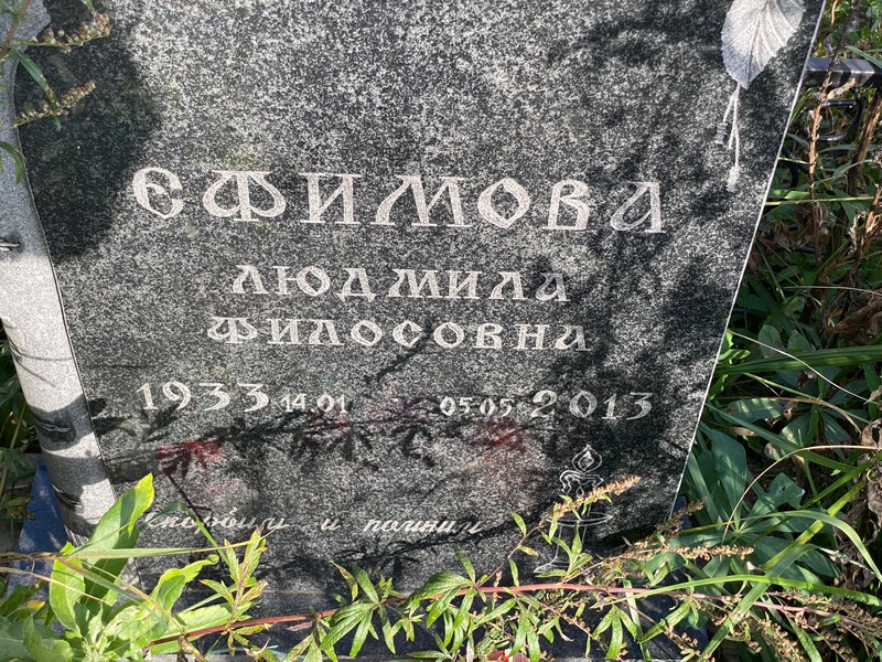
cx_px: 441
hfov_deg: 36.8
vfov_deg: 28.0
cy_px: 331
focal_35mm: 52
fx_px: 1325
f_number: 2
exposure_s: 1/243
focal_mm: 6
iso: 20
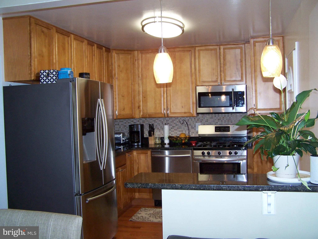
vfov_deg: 37.7
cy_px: 120
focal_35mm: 38
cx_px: 159
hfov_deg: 49.0
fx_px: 349
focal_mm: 6.3
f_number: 2.8
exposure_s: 1/60
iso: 140
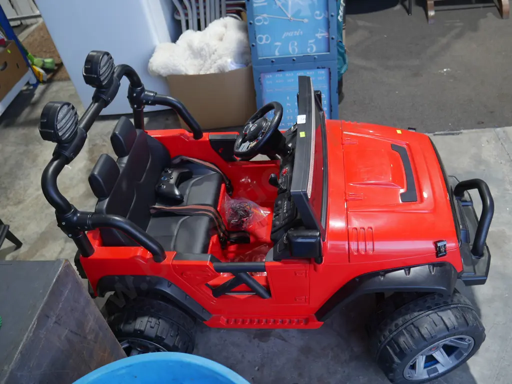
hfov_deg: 56.8
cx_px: 256
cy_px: 192
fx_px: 473
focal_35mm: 32
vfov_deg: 44.2
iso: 250
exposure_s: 1/60
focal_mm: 16
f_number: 3.6
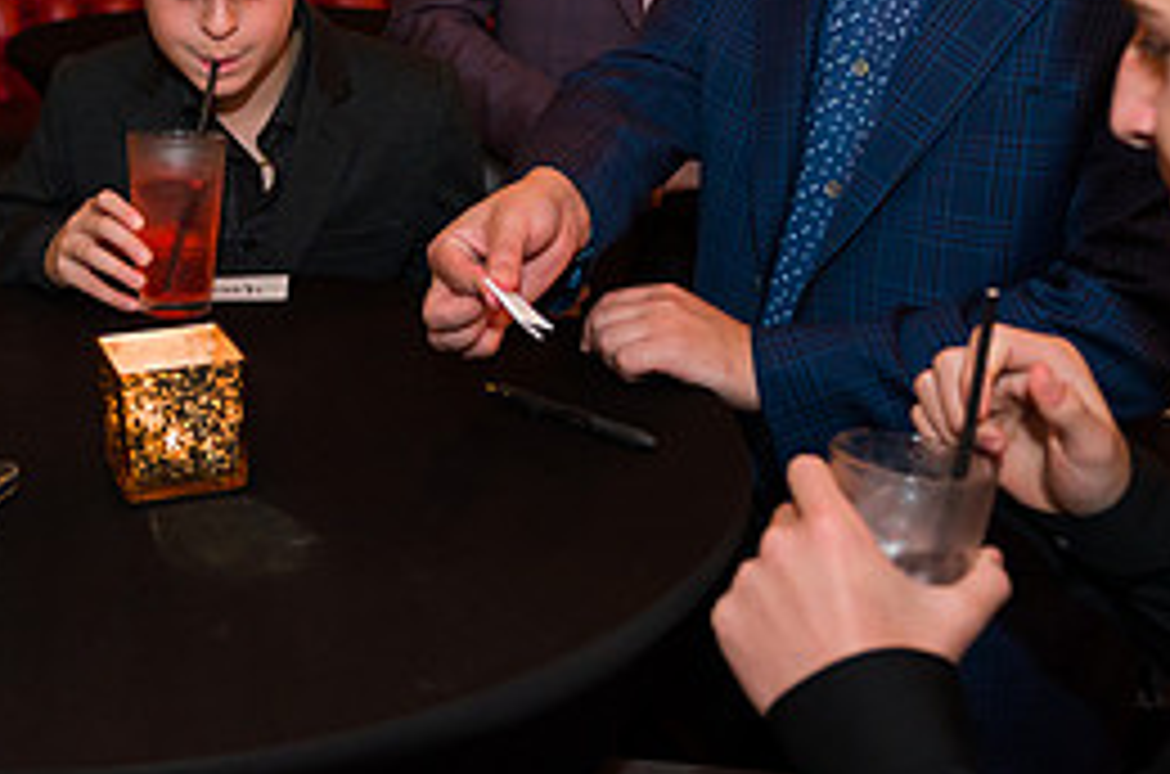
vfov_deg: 24.5
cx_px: 339
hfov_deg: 36.4
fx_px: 1751
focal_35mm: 54
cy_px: 147
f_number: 3.2
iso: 1250
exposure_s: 1/200
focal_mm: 24
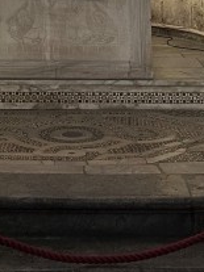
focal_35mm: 116
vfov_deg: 13.1
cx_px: 82
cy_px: -368
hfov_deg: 12.8
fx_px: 912
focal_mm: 6.86
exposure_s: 1/50
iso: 200
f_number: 1.78
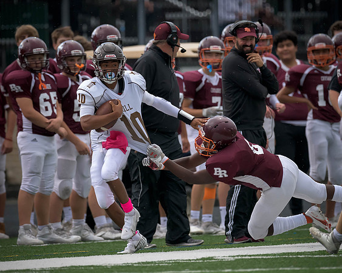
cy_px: 111
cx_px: 150
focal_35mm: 814
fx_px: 8234
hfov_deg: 2.4
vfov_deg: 1.9
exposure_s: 1/2500
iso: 2000
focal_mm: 500
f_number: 4
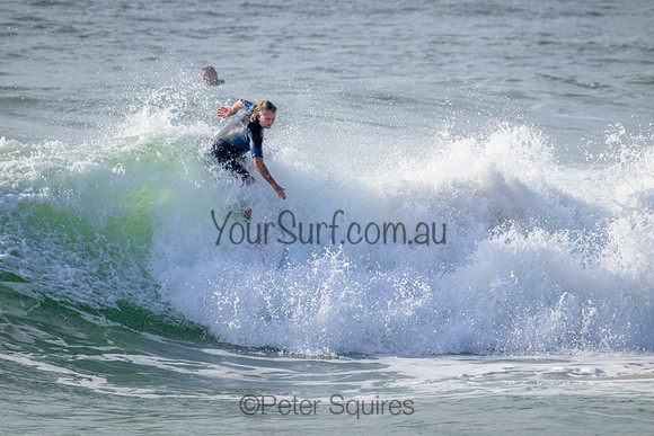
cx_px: 327
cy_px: 218
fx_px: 14536
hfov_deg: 2.6
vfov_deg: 1.7
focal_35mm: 800
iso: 900
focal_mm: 800
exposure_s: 1/2000
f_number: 11
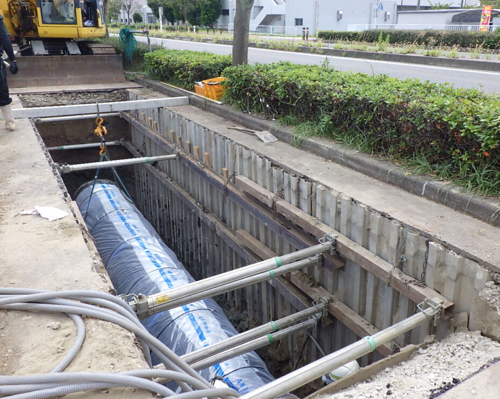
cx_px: 271
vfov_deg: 48.5
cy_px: 205
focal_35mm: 30
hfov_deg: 58.7
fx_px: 444
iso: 125
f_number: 4.2
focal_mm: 5
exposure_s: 1/400
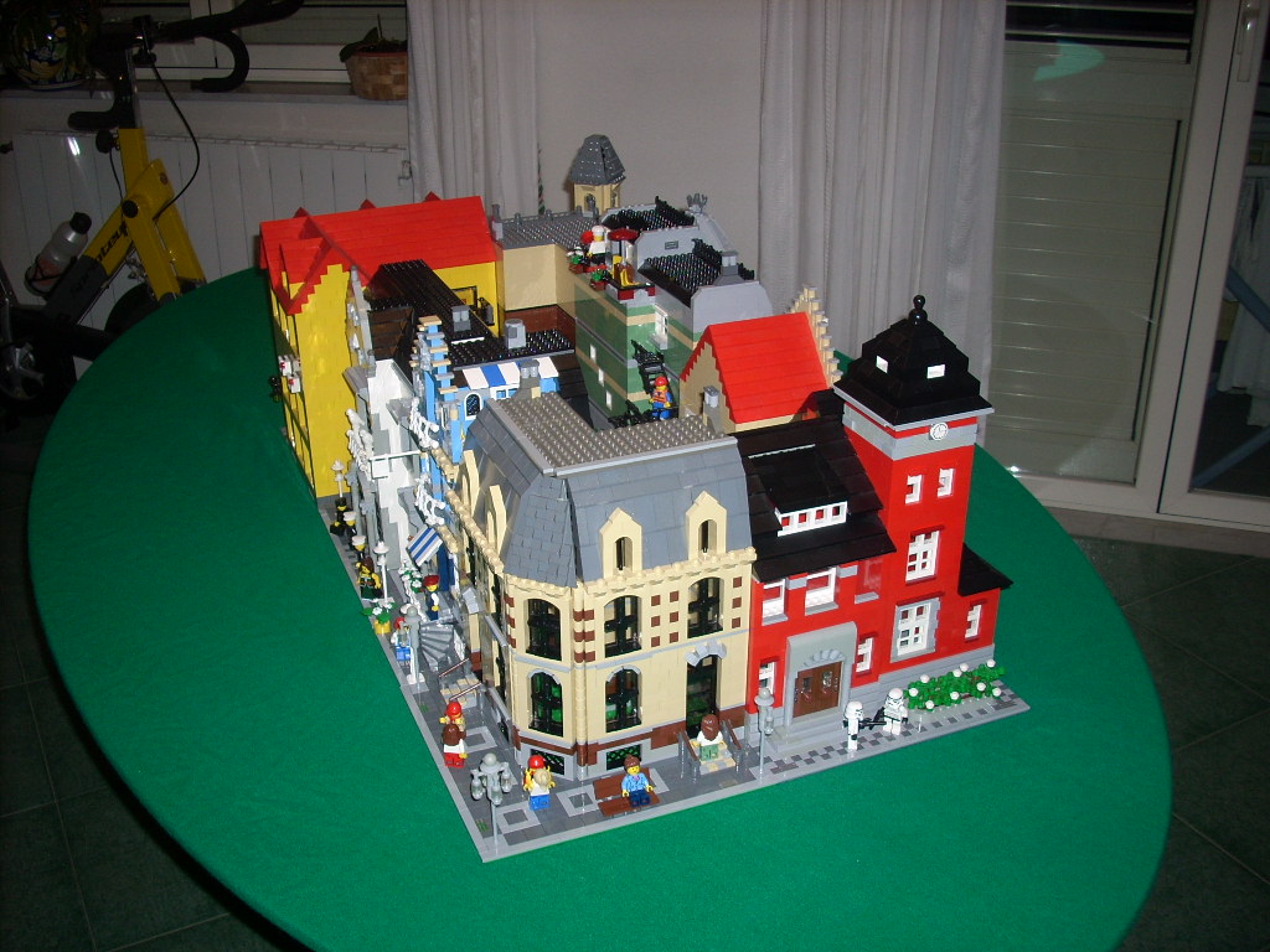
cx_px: 635
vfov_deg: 38.7
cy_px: 476
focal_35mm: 37
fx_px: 1357
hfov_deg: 50.1
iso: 64
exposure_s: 1/60
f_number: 2.8
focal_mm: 6.2
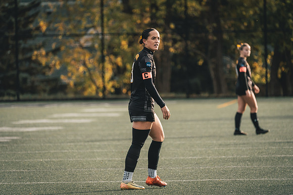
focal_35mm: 418
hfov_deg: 4.9
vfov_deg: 3.3
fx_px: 3399
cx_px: 146
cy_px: 98
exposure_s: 1/1250
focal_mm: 400
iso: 800
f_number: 6.3
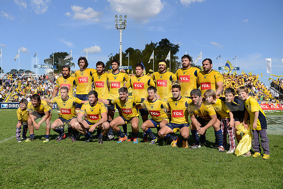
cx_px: 142
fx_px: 283
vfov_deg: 36.9
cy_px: 94
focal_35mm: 36
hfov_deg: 53.1
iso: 250
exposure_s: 1/2500
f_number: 4
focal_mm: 36
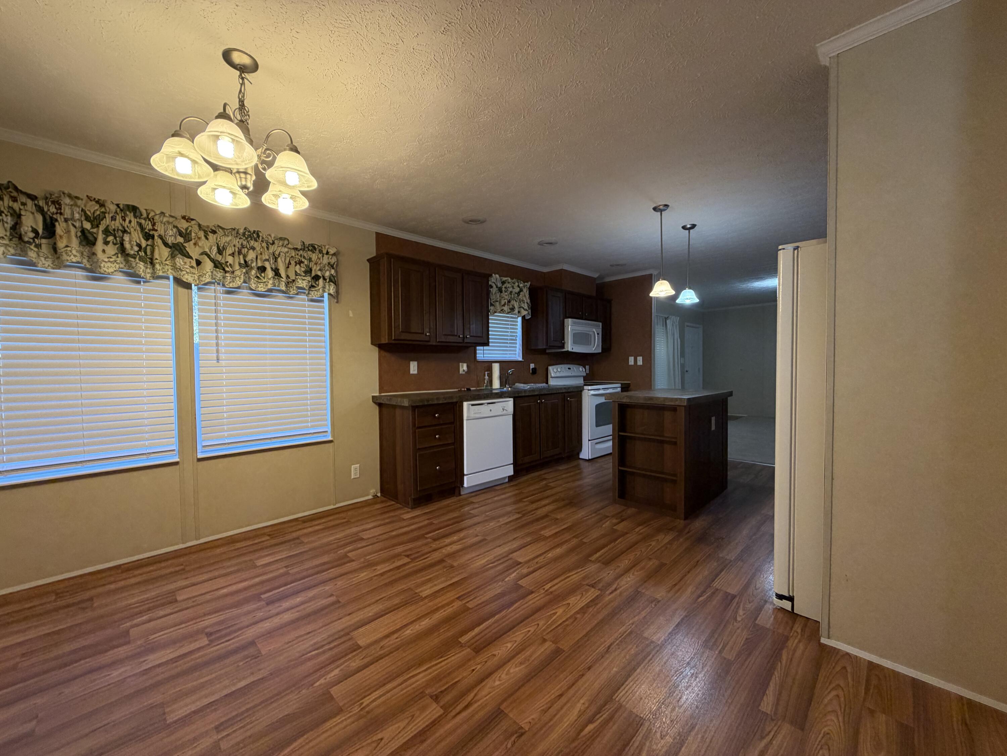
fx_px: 407
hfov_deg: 102.1
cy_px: 378
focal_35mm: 14
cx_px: 504
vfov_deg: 85.7
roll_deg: +0.8
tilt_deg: -2.1
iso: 200
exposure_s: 1/60
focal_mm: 2.22
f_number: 2.2
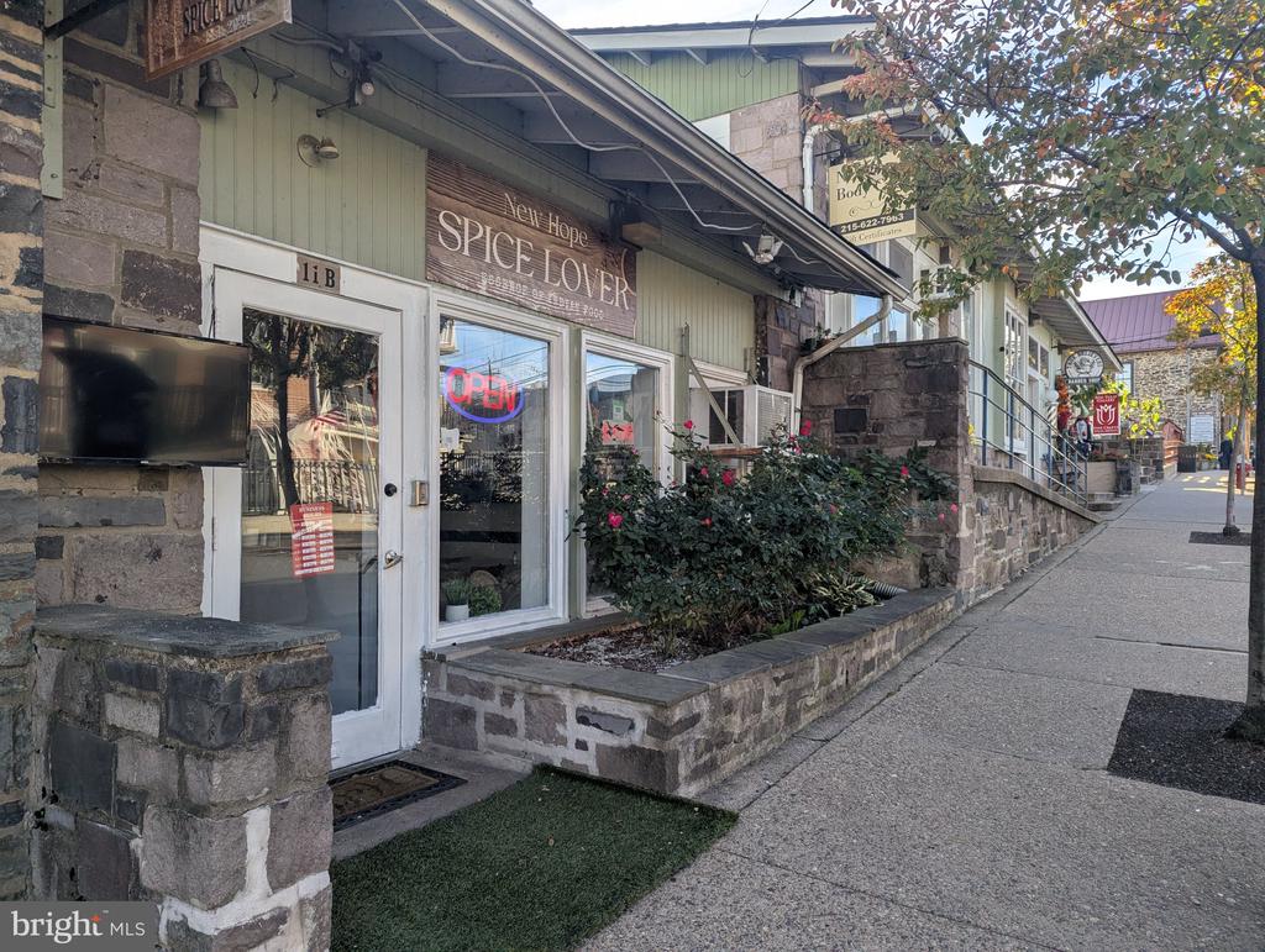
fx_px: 878
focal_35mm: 24
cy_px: 476
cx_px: 632
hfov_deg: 71.5
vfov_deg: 56.9
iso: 41
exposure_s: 1/686
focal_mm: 6.81
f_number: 1.85
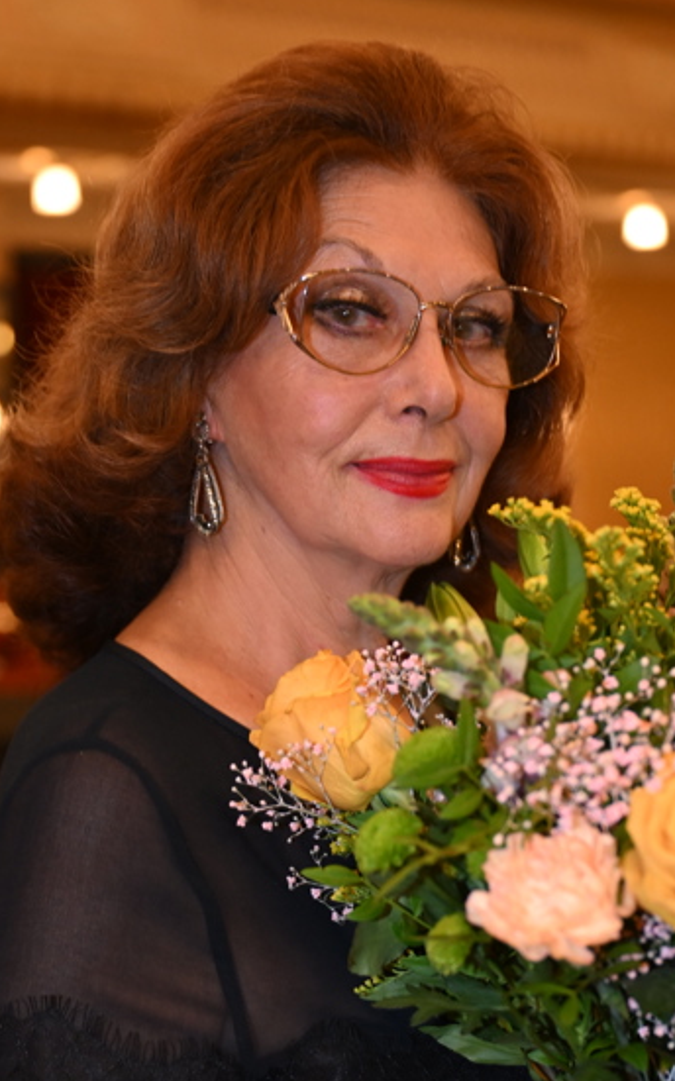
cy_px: 956
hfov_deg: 14.5
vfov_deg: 22.5
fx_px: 2651
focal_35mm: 90
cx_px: 408
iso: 1000
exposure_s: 1/125
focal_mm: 47
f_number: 2.8
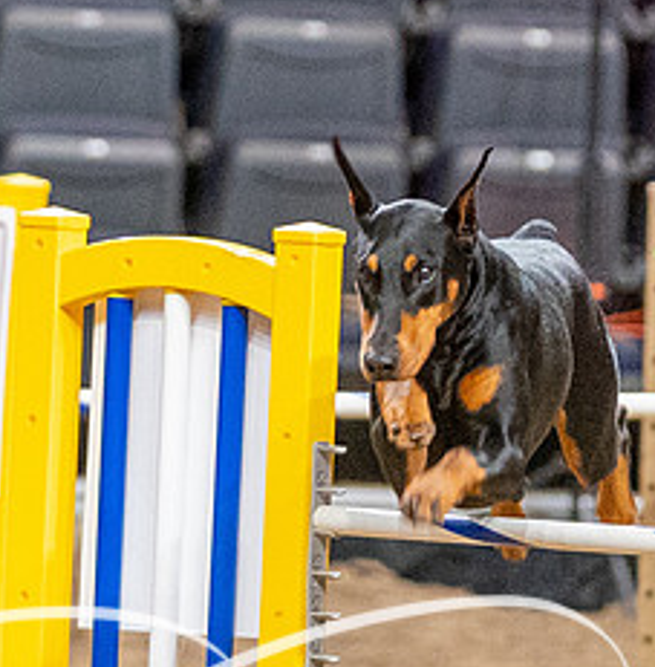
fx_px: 15010
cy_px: -57
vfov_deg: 2.5
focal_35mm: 695
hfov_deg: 2.5
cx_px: 396
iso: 6400
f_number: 2.8
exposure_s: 1/250
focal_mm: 134
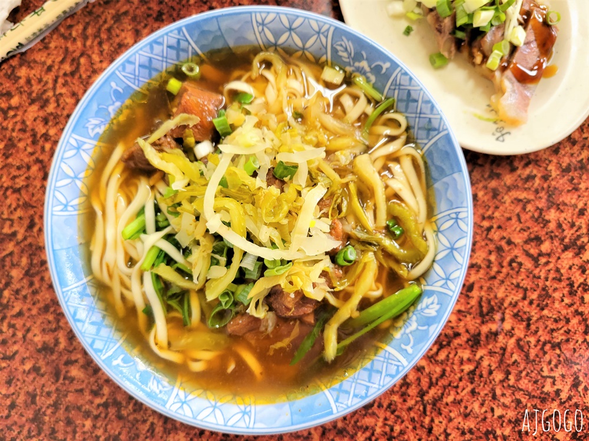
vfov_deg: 53.1
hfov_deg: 67.3
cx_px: 294
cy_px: 220
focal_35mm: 26
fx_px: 442
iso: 250
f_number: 1.8
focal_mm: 5.4
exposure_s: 1/120
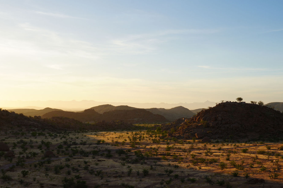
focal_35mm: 48
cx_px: 167
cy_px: 104
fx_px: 377
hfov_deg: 41.0
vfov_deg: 28.0
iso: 100
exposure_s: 1/125
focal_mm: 40
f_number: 8
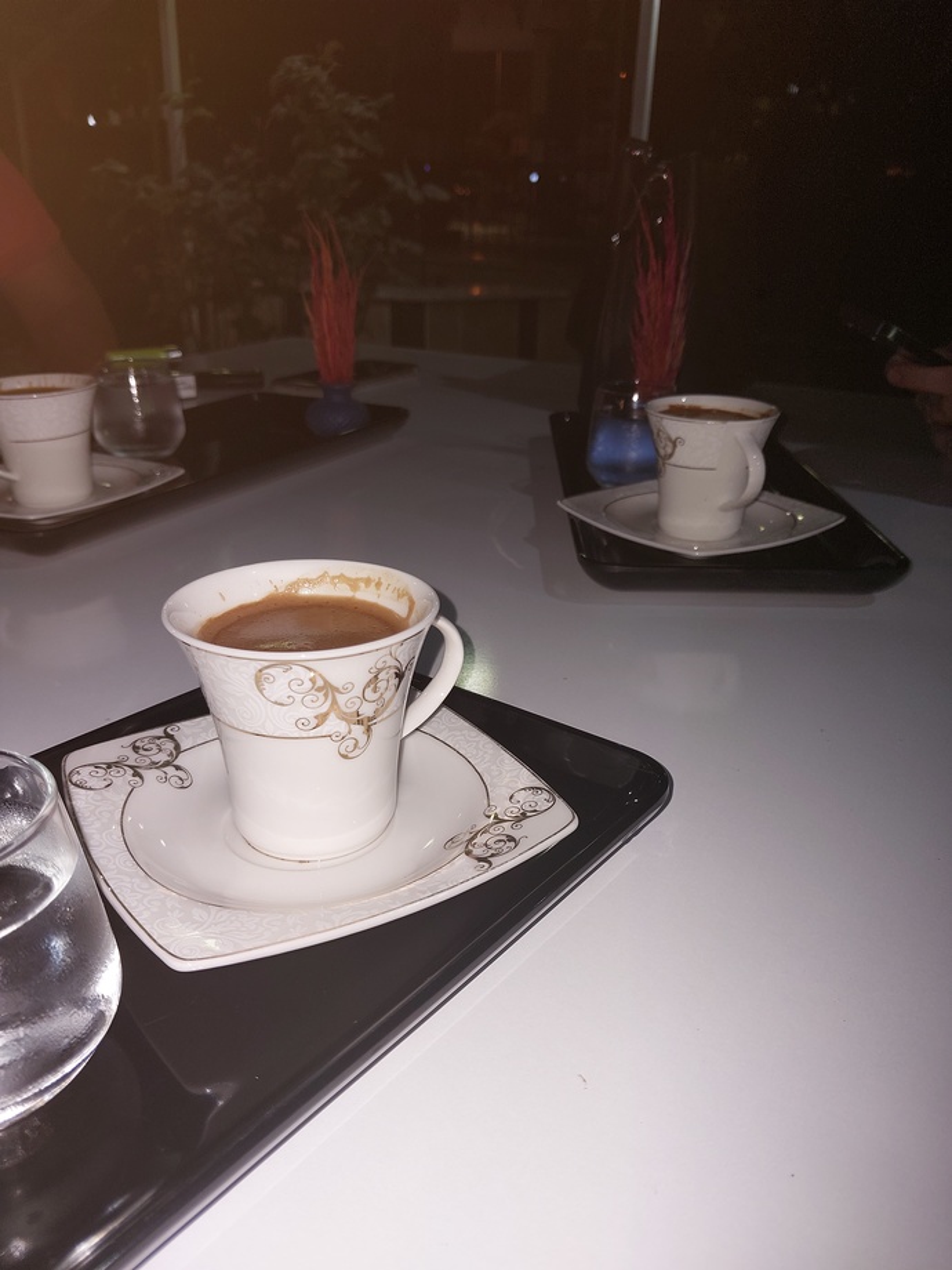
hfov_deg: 46.8
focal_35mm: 30
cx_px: 476
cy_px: 635
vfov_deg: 60.0
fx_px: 1100
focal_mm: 4.6
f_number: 1.8
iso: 64
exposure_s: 1/50
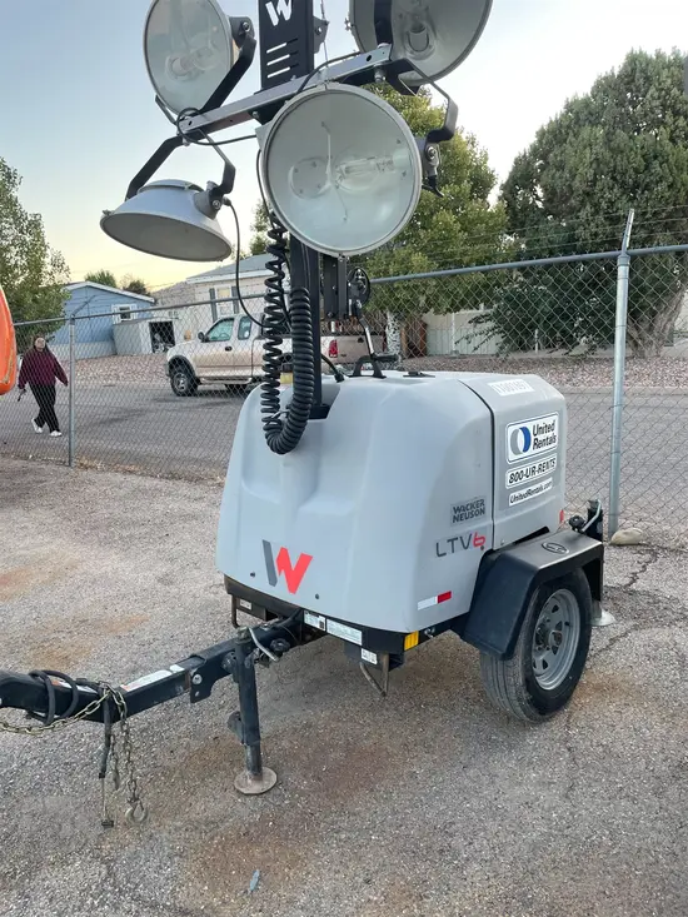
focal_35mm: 26
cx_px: 344
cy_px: 458
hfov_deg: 53.1
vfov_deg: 67.3
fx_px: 689
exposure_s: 1/121
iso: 50
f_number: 1.6
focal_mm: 4.2
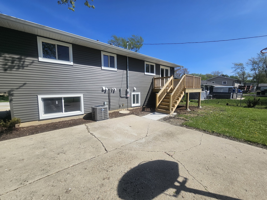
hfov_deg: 106.2
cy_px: 100
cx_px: 134
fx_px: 100
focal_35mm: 13
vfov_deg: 89.9
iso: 50
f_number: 2.2
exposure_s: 1/3034
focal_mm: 2.2
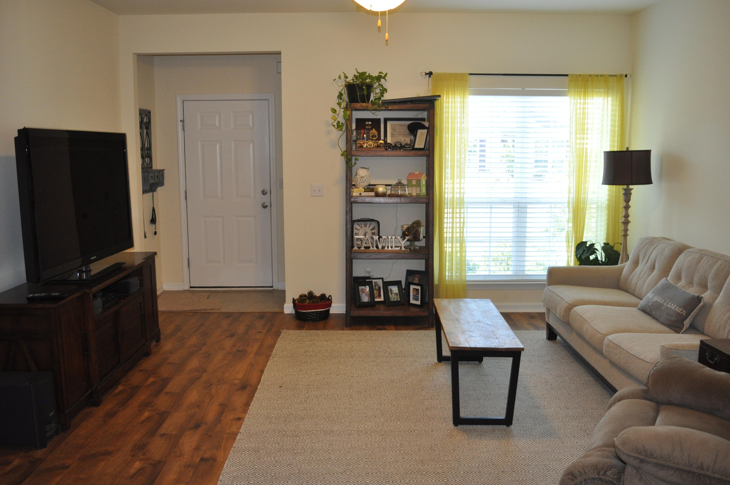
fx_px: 668
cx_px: 365
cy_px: 242
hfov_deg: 57.3
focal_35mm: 33
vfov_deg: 39.9
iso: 800
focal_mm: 22
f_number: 3.8
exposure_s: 1/100
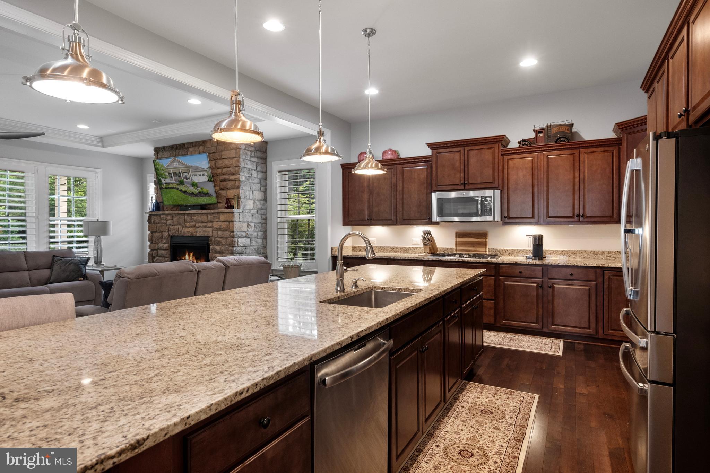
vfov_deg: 64.5
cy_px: 236
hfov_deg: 86.9
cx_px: 355
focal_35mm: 19
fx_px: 375
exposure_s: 1/250
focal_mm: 19
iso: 1250
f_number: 8
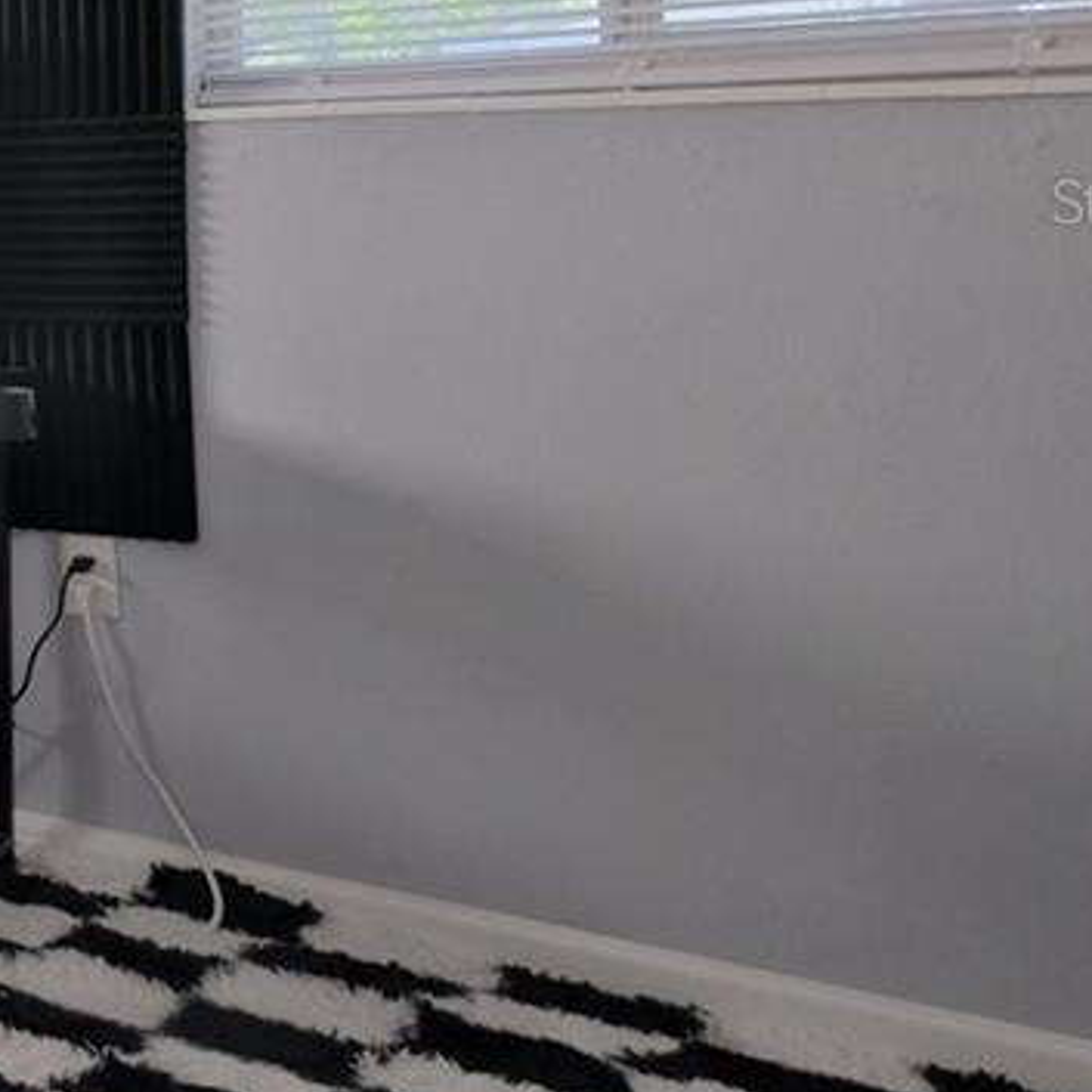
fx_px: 1785
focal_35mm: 50
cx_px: -1148
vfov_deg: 33.0
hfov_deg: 18.7
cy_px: 201
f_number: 4
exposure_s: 1/80
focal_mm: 8.9
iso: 640
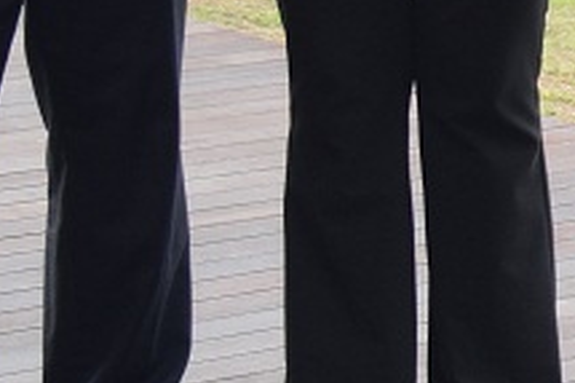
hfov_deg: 7.1
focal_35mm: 261
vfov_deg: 5.2
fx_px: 4173
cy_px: -198
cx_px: 1634
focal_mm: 25
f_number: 4
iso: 400
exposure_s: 1/400
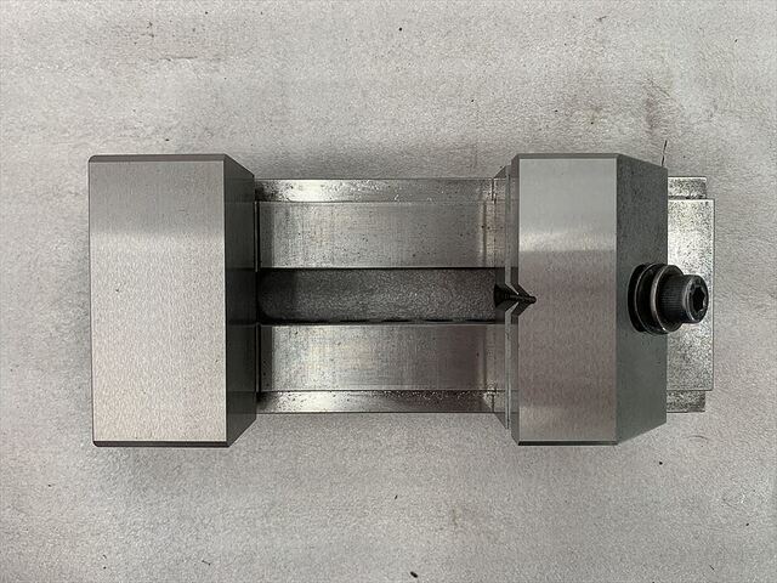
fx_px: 584
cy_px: 292
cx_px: 388
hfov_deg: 67.3
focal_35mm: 26
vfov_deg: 53.1
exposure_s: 1/121
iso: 80
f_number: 1.8
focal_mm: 4.25
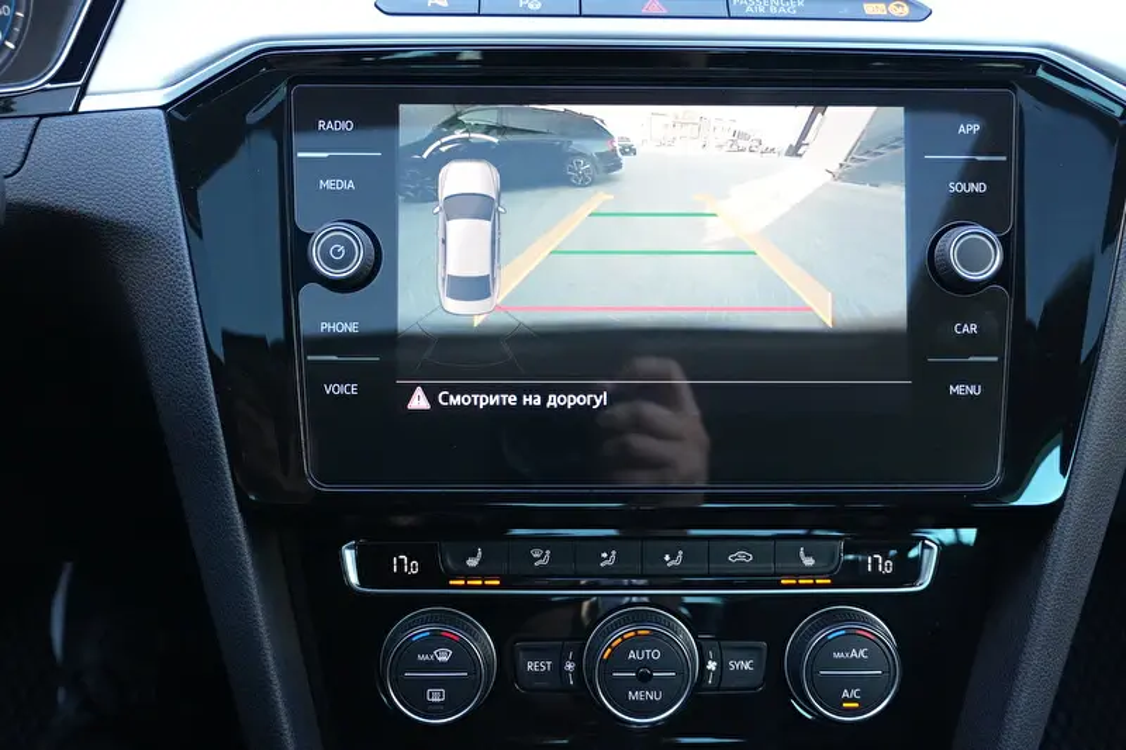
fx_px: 1173
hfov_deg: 51.3
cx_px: 563
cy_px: 375
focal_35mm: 38
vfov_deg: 35.5
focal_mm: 25
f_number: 4.5
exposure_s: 1/160
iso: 4000
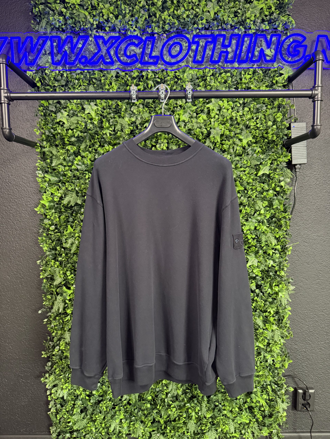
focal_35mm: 24
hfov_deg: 56.8
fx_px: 305
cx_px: 165
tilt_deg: -4.4
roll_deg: +0.2
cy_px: 220
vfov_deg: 71.6
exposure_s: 1/51
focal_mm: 6.76
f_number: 1.78
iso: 800
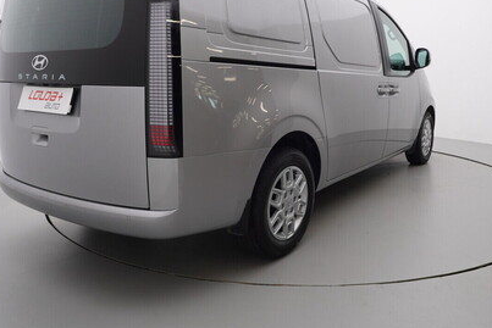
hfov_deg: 60.5
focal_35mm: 31
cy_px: 127
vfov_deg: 42.5
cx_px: 285
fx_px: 419
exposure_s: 1/80
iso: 200
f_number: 5.6
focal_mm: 15
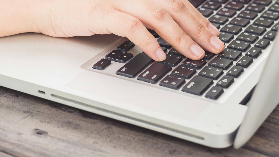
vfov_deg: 12.6
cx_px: 108
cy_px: 18
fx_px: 703
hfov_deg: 22.4
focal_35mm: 95
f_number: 5.6
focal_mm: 50
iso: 320
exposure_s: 1/160
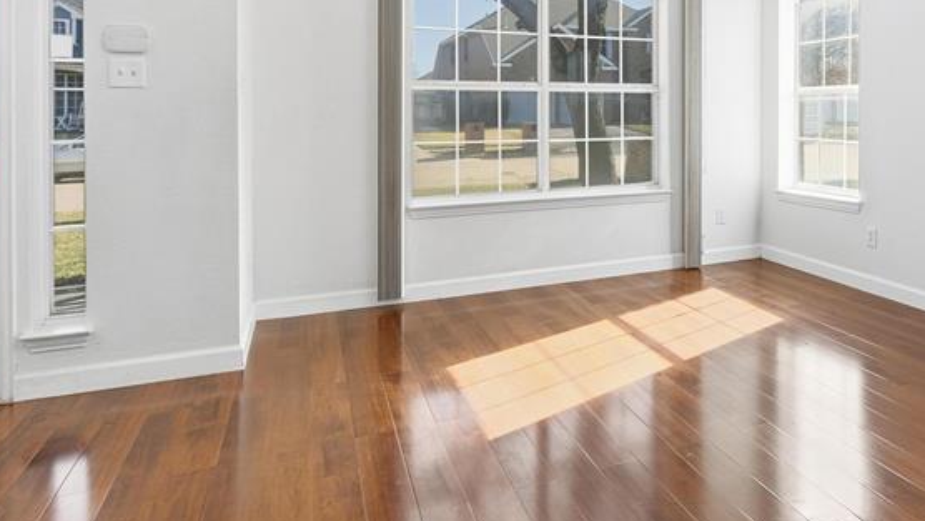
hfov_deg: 66.3
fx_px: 662
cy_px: 113
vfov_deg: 41.3
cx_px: 672
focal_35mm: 27
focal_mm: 14
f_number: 9
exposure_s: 1/160
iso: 100
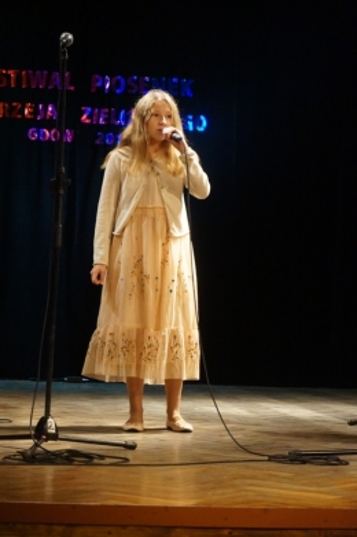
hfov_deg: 18.2
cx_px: 178
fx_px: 1118
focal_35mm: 75
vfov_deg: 27.0
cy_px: 268
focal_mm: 50
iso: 3200
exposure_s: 1/60
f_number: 5.6
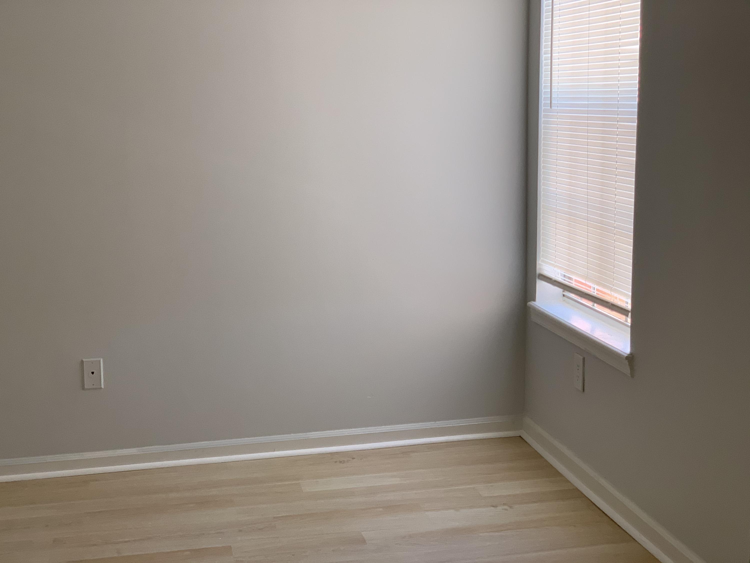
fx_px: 1127
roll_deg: +1.4
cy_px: 282
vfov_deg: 28.0
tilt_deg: -7.2
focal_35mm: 52
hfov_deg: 36.8
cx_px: 375
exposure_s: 1/60
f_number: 2.4
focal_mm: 6
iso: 125
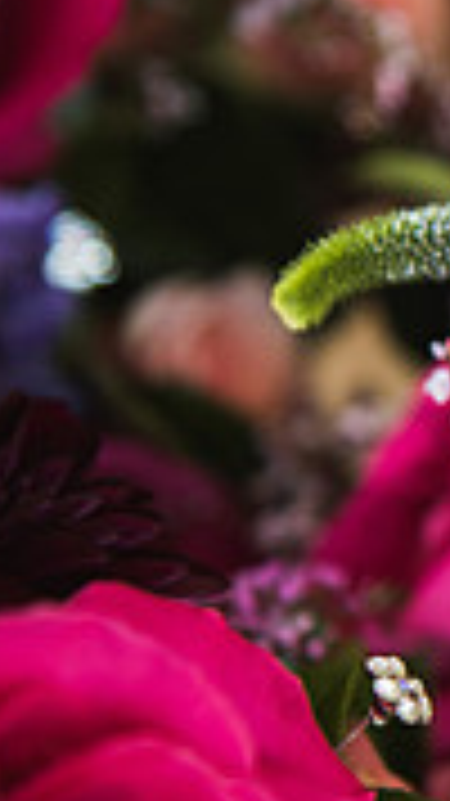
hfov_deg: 7.0
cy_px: 289
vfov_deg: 12.7
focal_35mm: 169
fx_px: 3588
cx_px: 767
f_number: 2.8
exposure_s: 1/100
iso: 320
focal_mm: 48
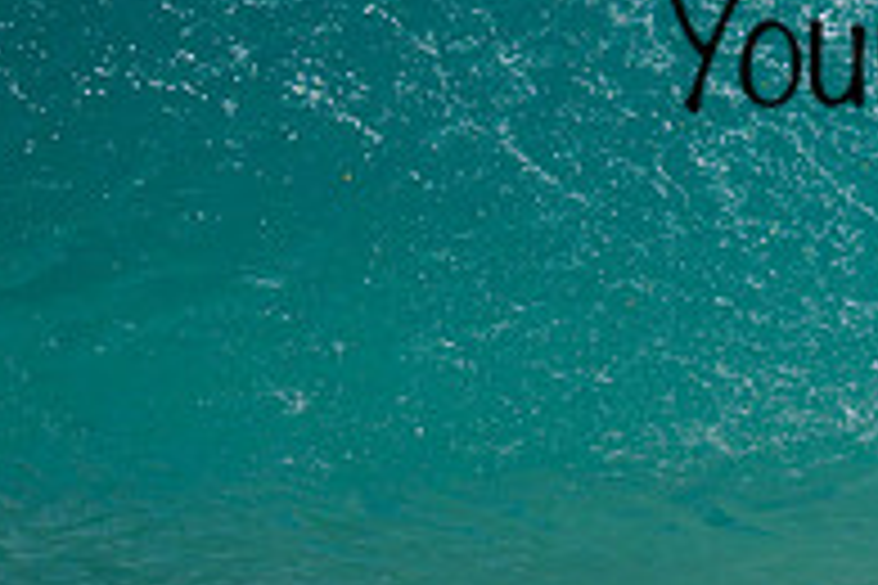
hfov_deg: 0.8
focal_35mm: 2634
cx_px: 1269
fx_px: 64235
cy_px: 95
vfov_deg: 0.5
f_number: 6.3
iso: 320
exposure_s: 1/2000
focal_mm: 800
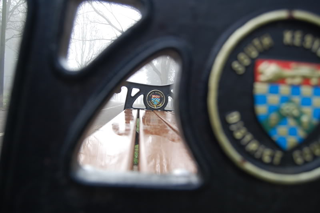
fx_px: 306
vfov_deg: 38.3
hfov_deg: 55.1
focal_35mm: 34
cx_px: 160
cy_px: 106
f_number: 5
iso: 400
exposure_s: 1/100
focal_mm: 23
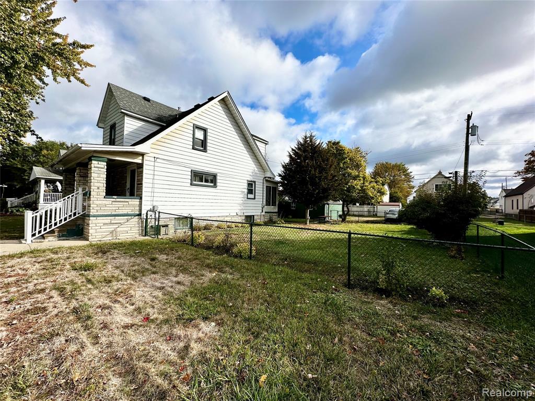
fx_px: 216
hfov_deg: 102.1
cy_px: 200
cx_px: 268
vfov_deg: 85.7
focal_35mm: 14
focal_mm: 2.22
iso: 50
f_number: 2.2
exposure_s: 1/1984
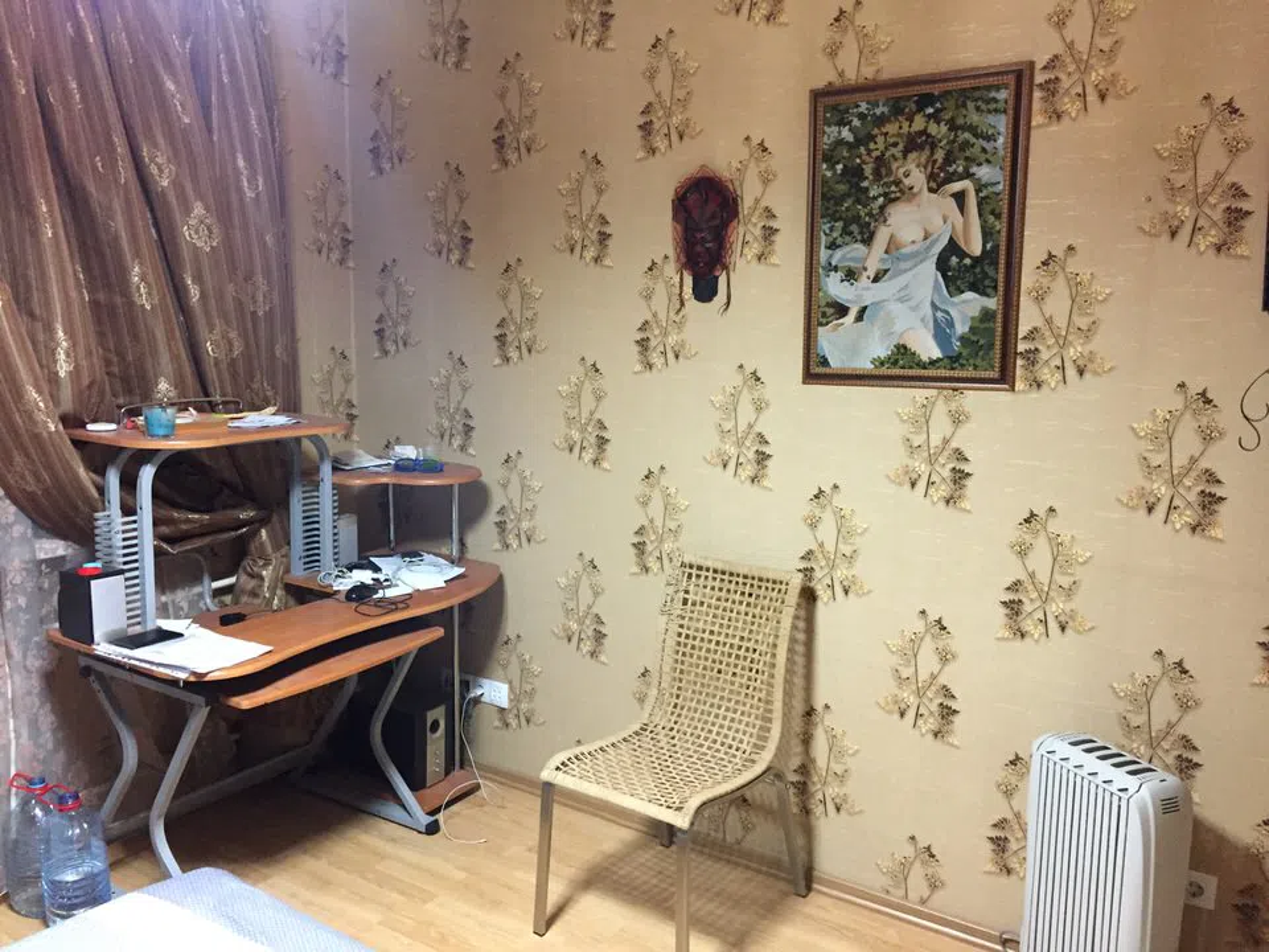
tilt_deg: -9.0
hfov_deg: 61.7
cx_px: 634
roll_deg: -0.8
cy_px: 476
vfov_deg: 48.2
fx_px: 1063
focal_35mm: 29
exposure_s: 1/17
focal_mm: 4.15
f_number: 2.2
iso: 320
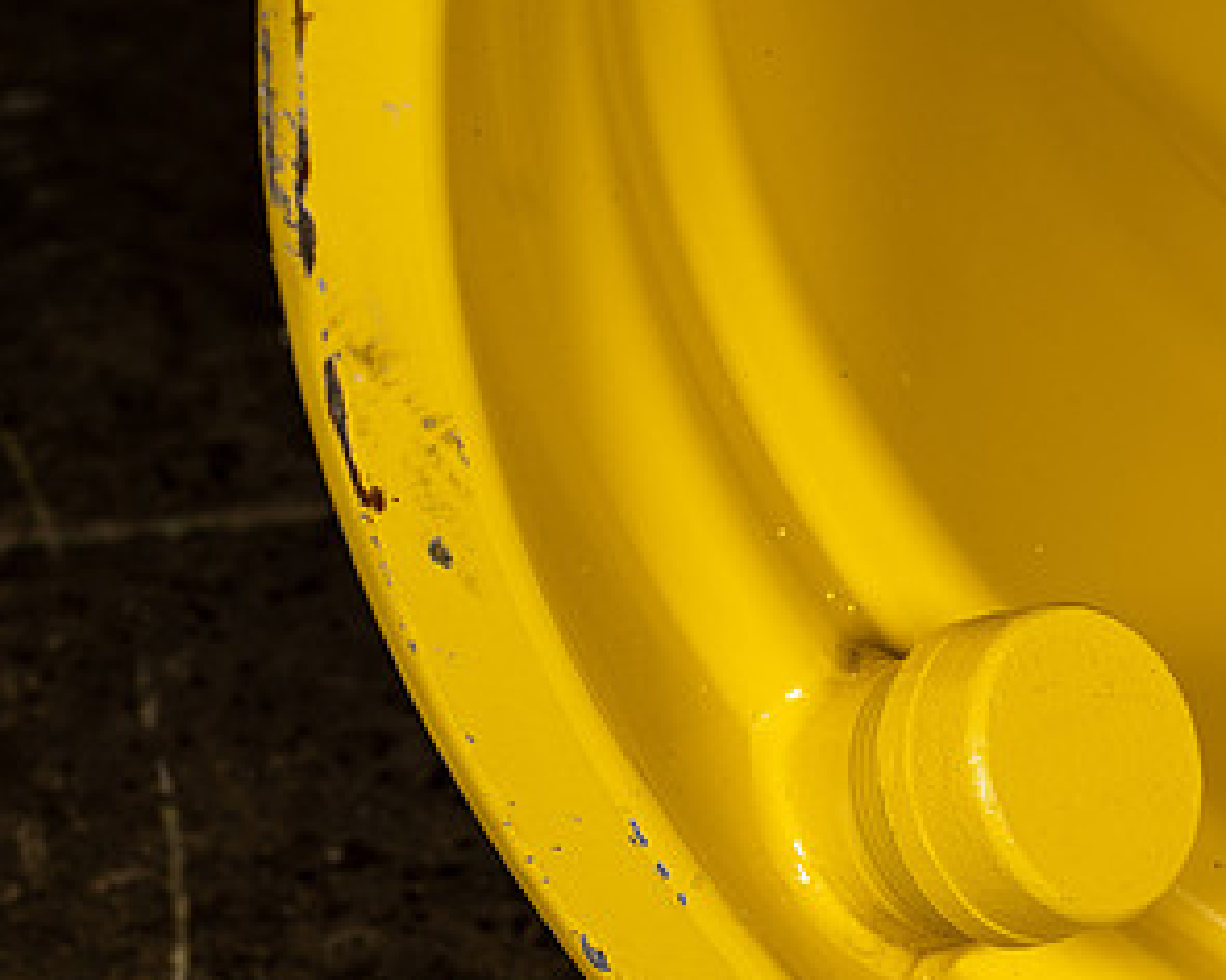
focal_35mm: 192
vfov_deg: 8.0
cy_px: 783
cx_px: 923
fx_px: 6967
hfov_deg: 10.0
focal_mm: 104
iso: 500
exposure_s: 1/125
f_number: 5.6
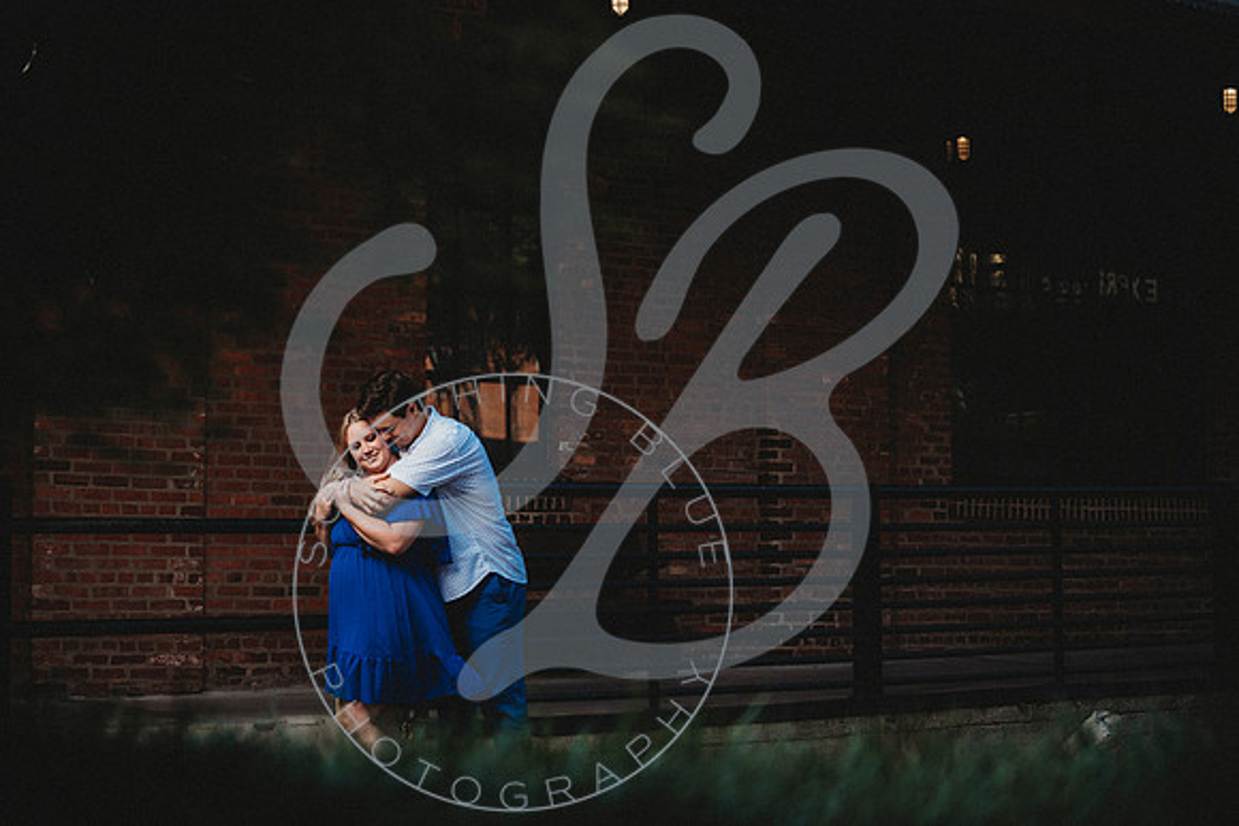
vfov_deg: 16.6
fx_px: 2836
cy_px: 413
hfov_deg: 24.6
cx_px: 621
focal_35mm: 82
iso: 100
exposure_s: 1/320
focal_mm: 82
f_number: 2.8
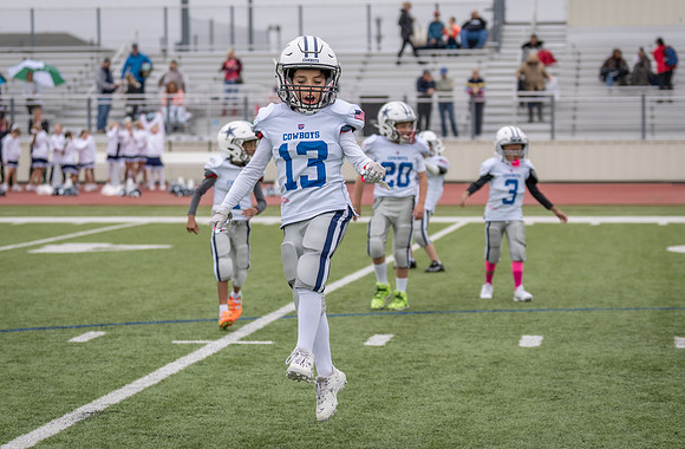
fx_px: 2135
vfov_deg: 12.0
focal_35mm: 113
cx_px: 329
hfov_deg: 18.2
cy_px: 235
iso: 200
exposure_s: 1/1250
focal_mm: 70
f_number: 2.8
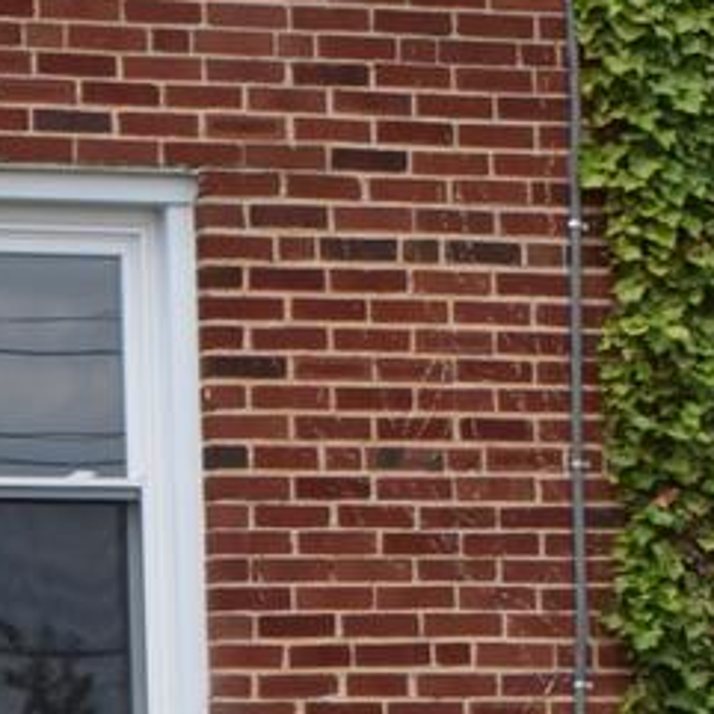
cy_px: 673
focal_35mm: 195
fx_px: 4551
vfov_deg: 8.9
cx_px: -394
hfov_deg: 8.7
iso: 400
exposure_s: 1/4000
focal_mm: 24
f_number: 4.5
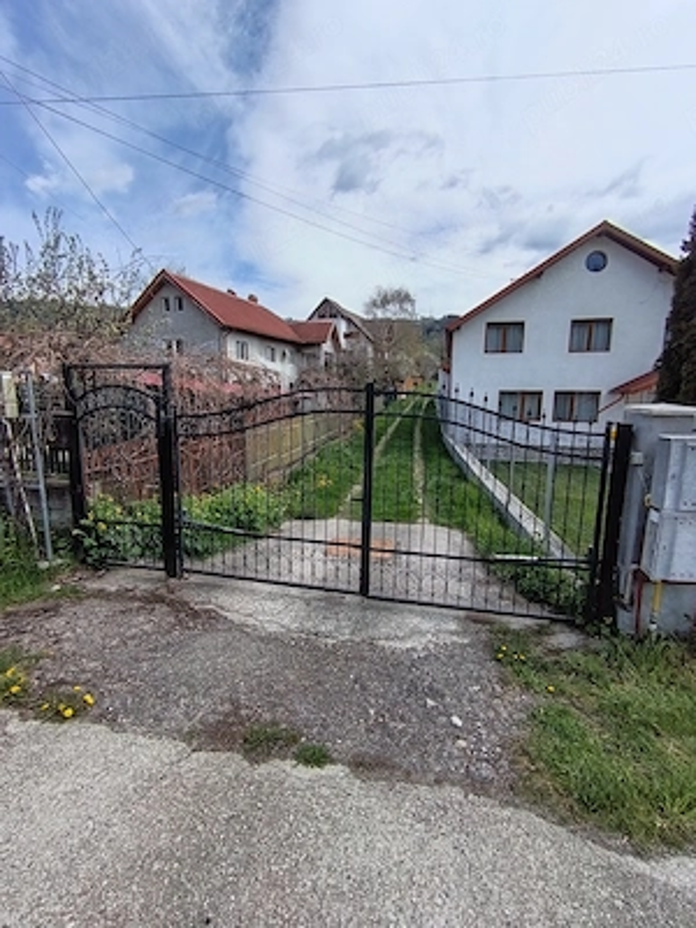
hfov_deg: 74.7
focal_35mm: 17
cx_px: 348
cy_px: 464
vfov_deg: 91.0
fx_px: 456
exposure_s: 1/881
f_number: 2.2
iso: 104
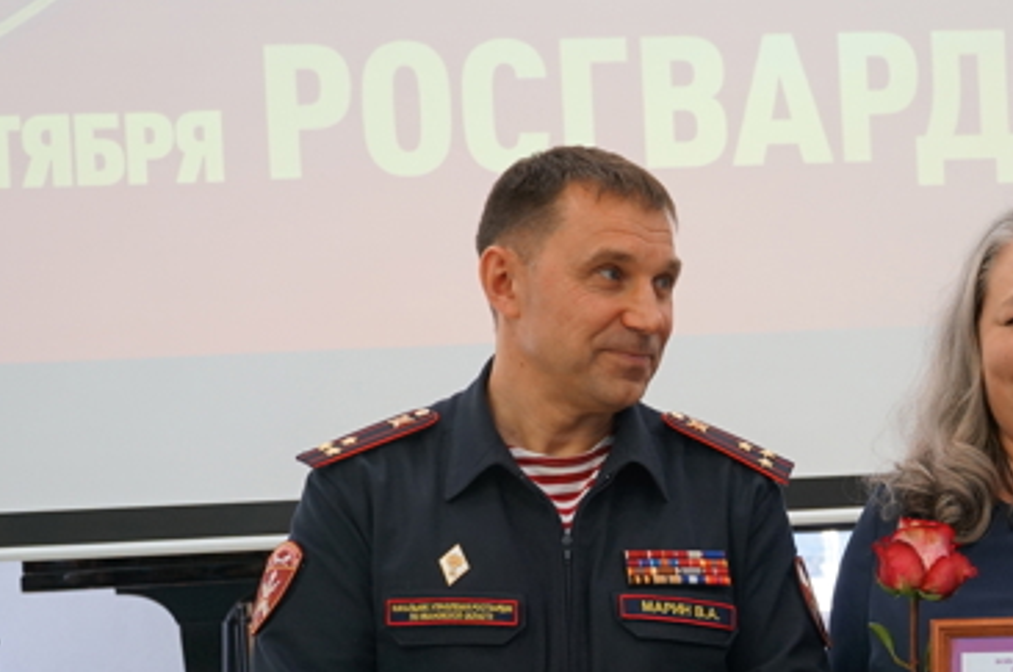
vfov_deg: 17.5
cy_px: 572
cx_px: 767
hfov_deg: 26.0
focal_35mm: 77
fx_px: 2165
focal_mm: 25
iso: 1000
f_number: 4
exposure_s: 1/160
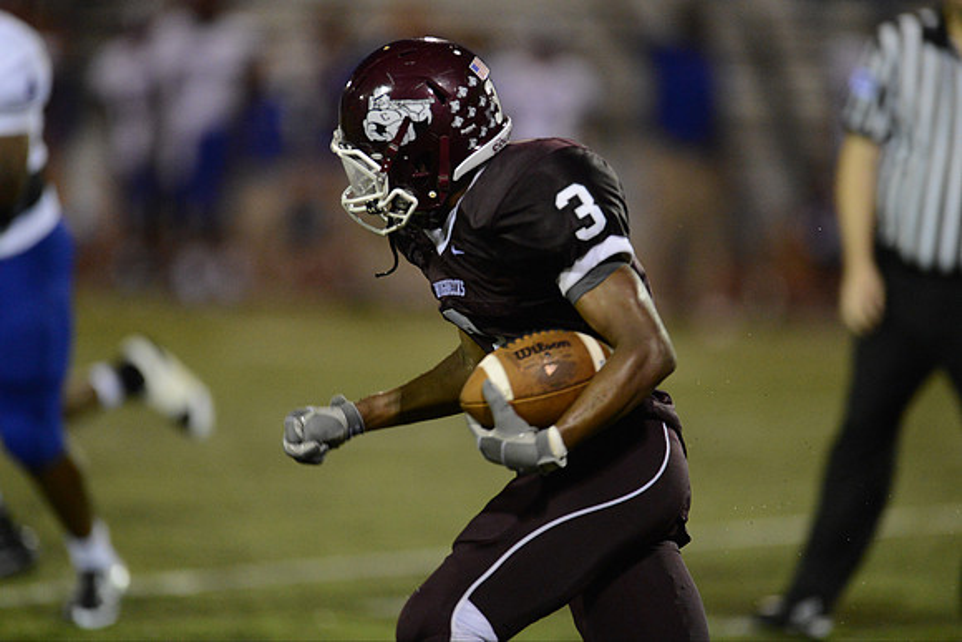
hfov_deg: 5.2
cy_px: 321
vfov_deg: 3.4
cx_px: 481
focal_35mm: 400
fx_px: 10691
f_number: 2.8
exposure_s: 1/800
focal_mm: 400
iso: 6400
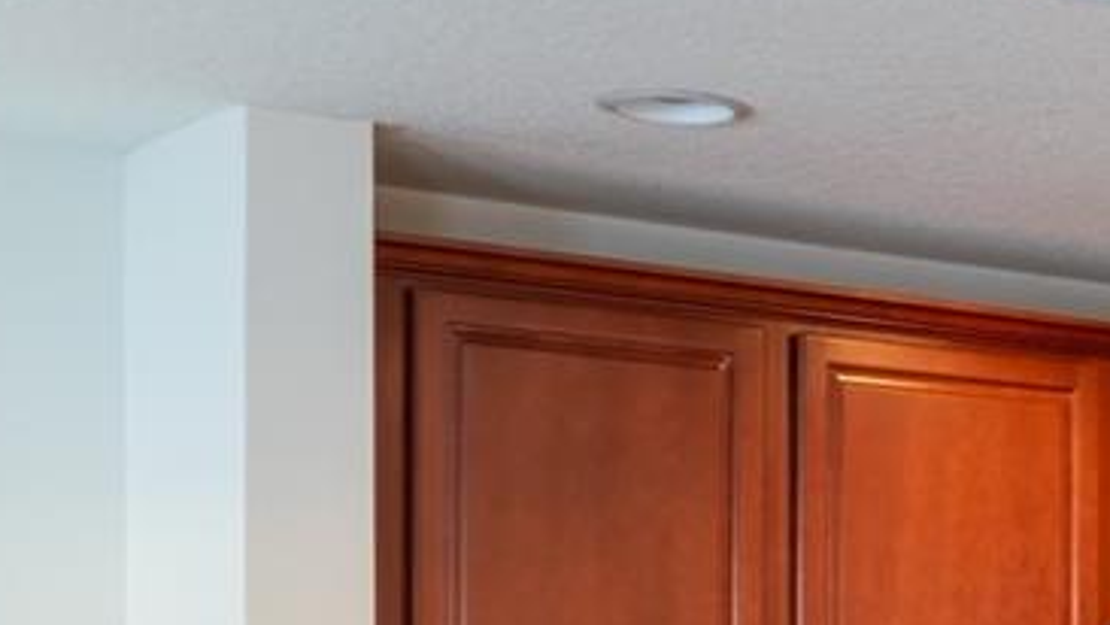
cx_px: 1656
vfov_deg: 10.6
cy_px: 995
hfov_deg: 17.5
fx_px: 3238
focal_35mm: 110
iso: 160
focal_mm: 24
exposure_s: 1/20
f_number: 2.8
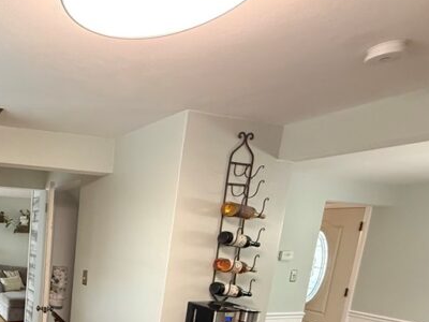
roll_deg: -2.8
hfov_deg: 52.1
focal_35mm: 28
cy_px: 289
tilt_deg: -9.1
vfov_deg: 45.2
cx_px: 11
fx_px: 347
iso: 320
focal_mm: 2.22
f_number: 2.2
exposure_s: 1/60
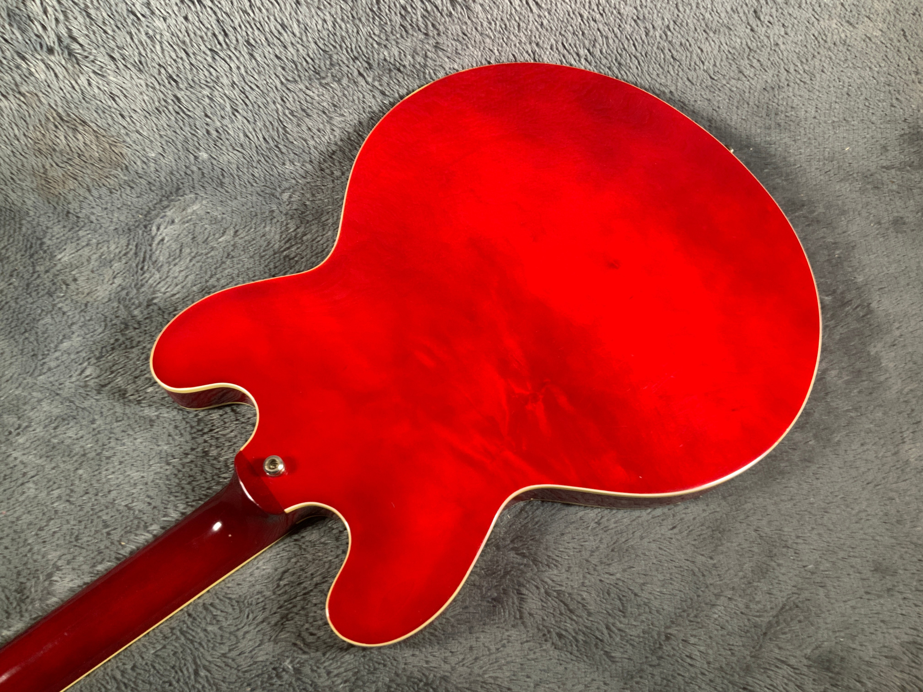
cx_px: 462
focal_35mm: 29
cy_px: 346
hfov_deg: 61.7
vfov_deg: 48.2
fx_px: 773
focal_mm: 3
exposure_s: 1/52
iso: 80
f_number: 1.8
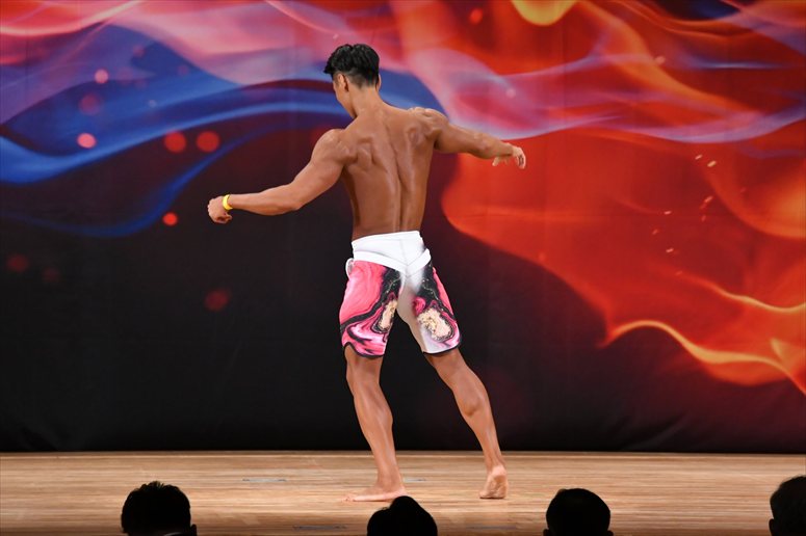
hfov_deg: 9.2
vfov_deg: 6.1
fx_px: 5035
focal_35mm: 225
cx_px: 403
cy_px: 268
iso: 3200
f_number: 5.6
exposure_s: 1/400
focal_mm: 150
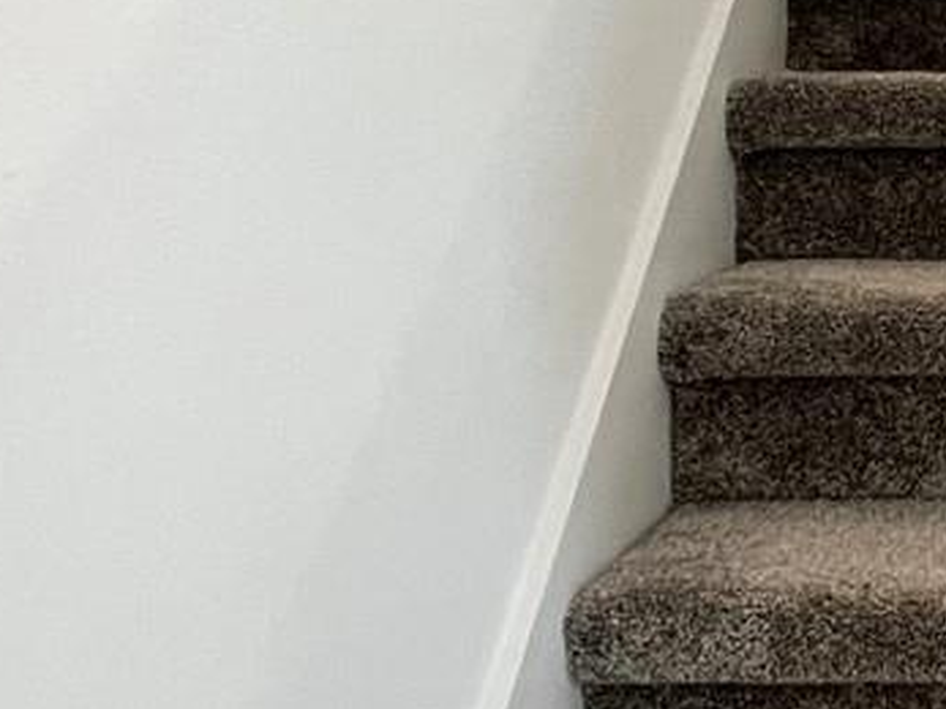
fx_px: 1639
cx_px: 1180
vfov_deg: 23.8
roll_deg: +0.5
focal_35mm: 60
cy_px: 90
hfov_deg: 27.6
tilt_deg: -2.0
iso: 250
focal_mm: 1.57
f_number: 1.8
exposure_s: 1/60
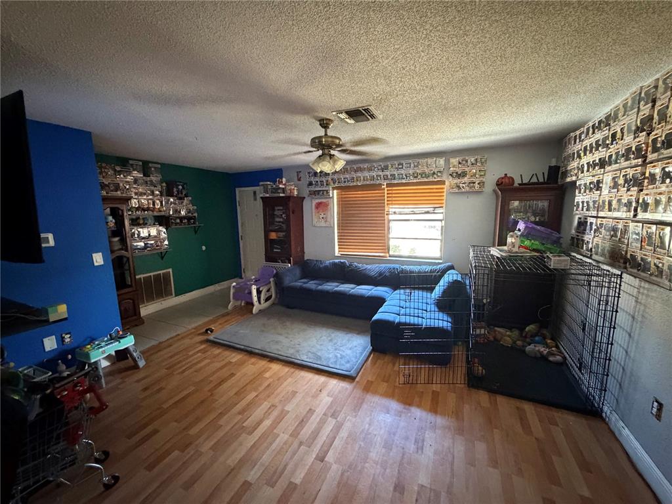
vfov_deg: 85.7
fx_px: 272
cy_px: 252
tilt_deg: -9.1
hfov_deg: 102.1
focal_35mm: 14
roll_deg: +2.0
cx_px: 336
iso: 1000
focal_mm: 2.22
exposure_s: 1/40
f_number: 2.2
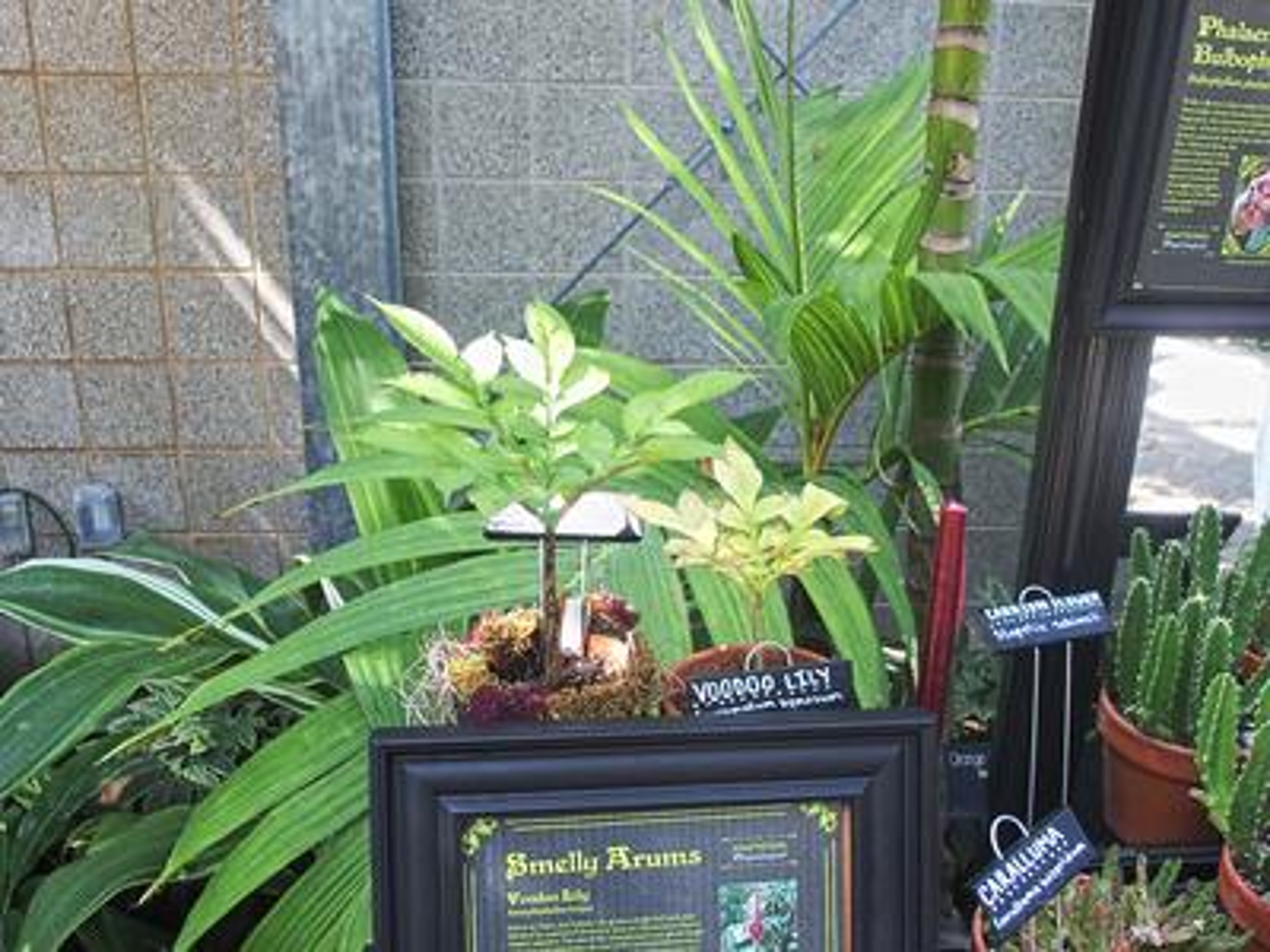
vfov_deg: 44.2
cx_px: 635
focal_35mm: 32
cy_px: 476
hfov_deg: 56.8
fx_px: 1174
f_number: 2.8
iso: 125
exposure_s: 1/60
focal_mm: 6.7
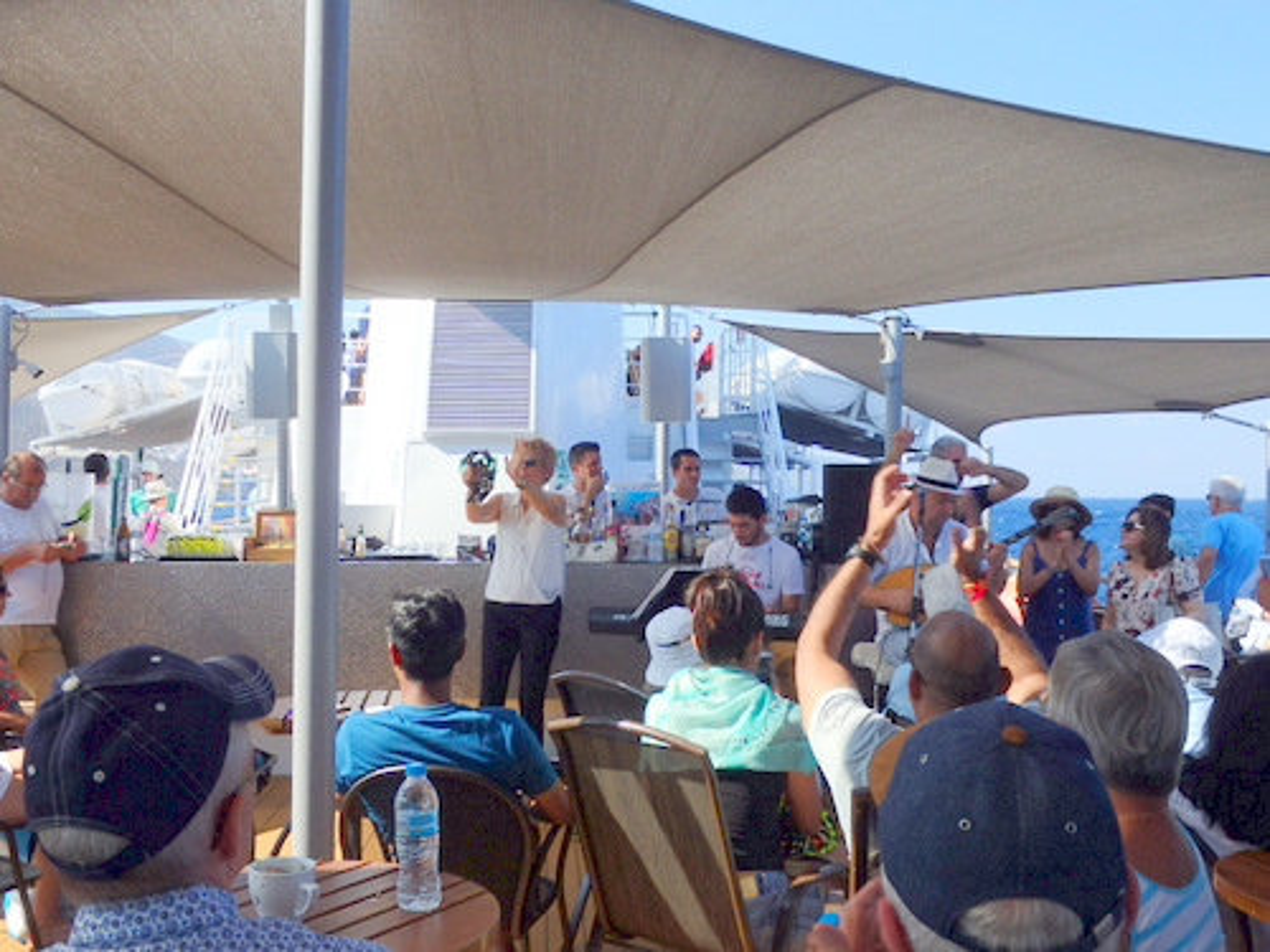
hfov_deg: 51.4
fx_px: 1321
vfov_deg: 39.7
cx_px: 635
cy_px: 476
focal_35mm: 36
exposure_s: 1/80
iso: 125
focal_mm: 6.4
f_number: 13
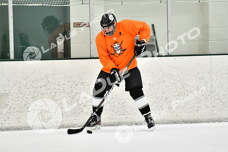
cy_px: 76
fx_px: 1805
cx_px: 114
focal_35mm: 285
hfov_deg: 7.2
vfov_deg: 4.8
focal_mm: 190
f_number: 2.8
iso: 5000
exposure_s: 1/1250
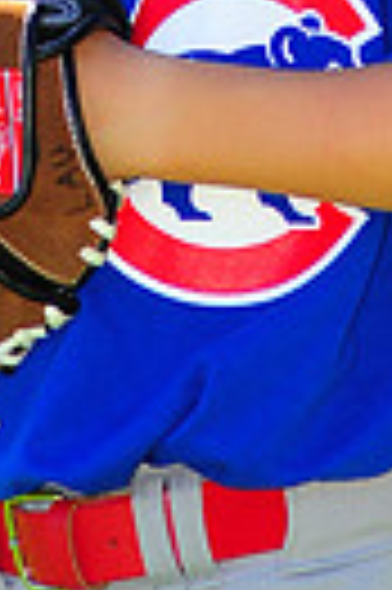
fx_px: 13100
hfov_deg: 1.7
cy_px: -270
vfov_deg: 2.6
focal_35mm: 800
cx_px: 158
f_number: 5
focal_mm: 180
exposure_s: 1/400
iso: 200
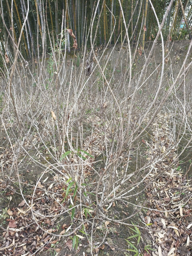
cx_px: 96
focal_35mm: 26
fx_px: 192
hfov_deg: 53.1
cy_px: 128
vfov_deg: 67.3
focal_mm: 4.84
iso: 200
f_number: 1.8
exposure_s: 1/100
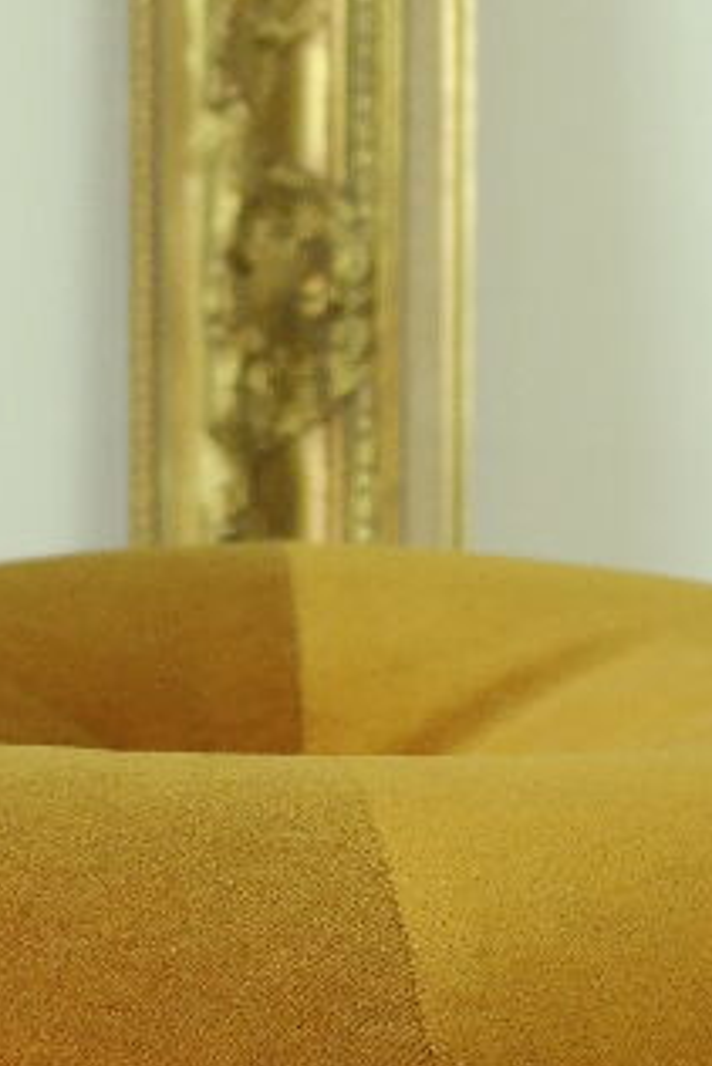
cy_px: 853
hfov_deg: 5.9
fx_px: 6963
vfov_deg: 8.7
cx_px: 236
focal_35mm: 235
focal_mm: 28
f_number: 5.6
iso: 400
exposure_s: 1/30
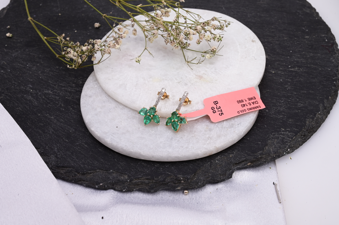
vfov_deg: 19.4
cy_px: 112
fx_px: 659
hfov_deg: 28.9
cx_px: 170
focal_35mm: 70
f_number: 22
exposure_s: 1/100
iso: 640
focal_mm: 70
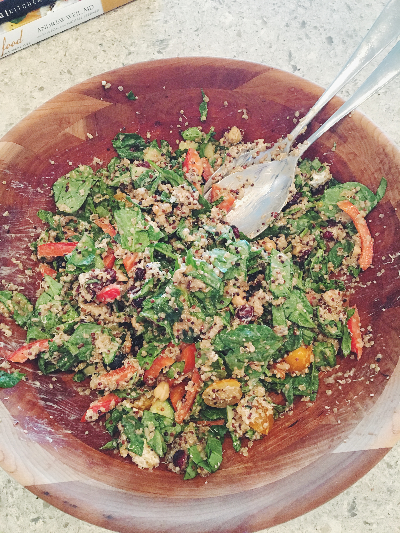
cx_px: 200
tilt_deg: -67.7
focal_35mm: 29
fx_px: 447
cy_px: 266
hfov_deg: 48.2
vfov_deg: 61.7
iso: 200
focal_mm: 4.15
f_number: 2.2
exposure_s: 1/30
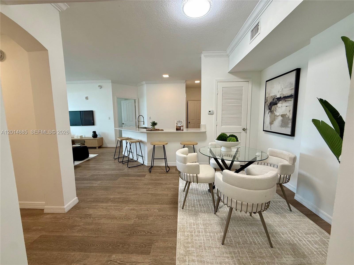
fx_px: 143
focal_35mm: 14
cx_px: 177
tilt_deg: -5.4
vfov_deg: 85.7
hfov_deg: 102.1
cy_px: 132
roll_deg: +0.5
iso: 160
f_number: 2.2
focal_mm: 2.22
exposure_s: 1/120
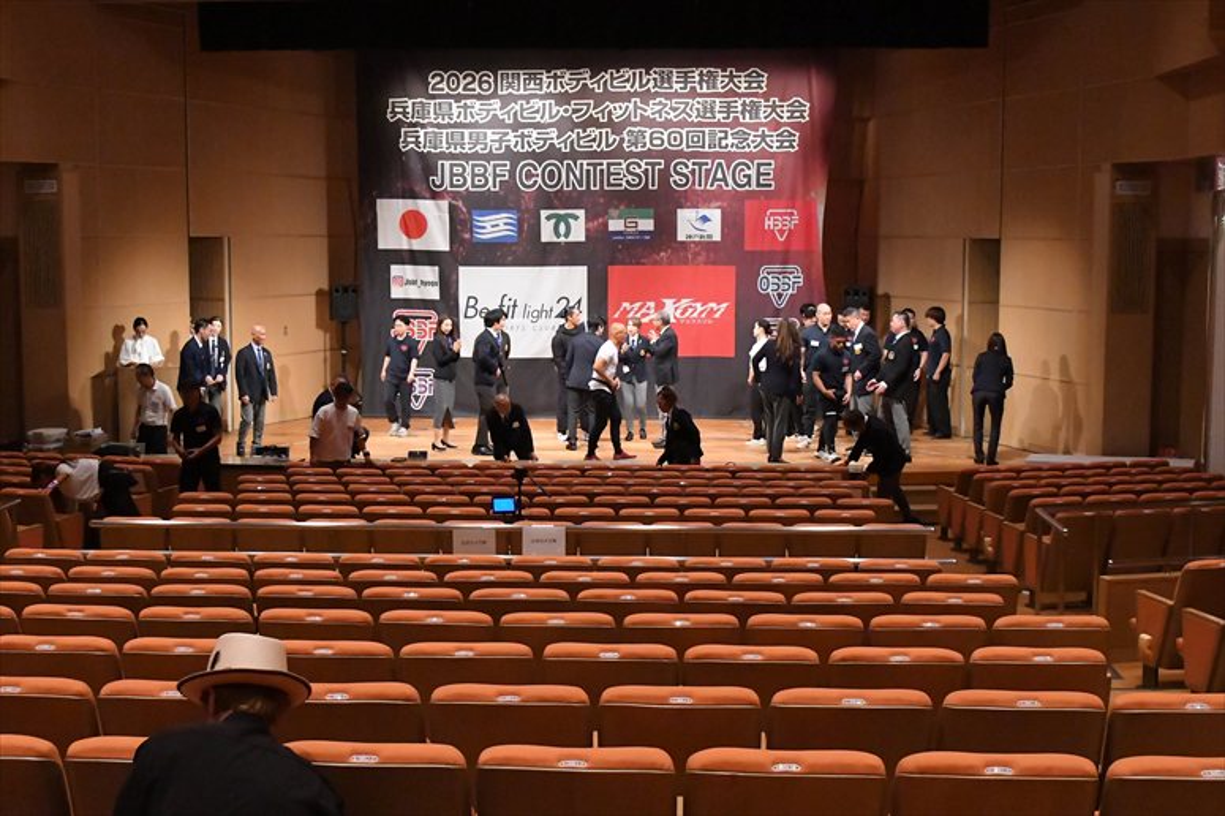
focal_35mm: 48
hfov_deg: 41.1
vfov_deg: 28.1
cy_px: 408
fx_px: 1633
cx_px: 612
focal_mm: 32
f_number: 5.6
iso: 12800
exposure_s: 1/400
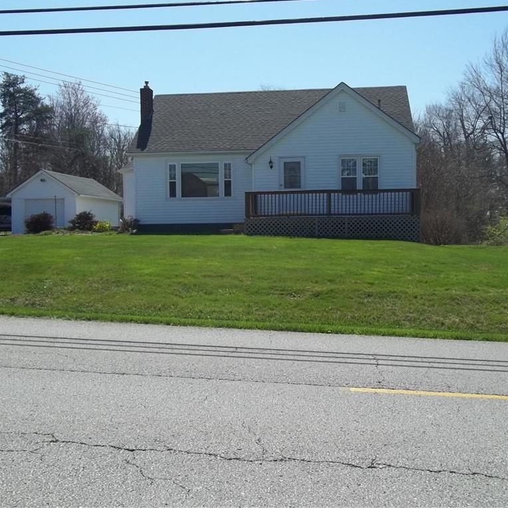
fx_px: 631
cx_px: 255
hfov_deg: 43.9
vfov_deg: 43.9
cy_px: 253
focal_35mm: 38
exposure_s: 1/160
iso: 64
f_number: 8.8
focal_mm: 5.7
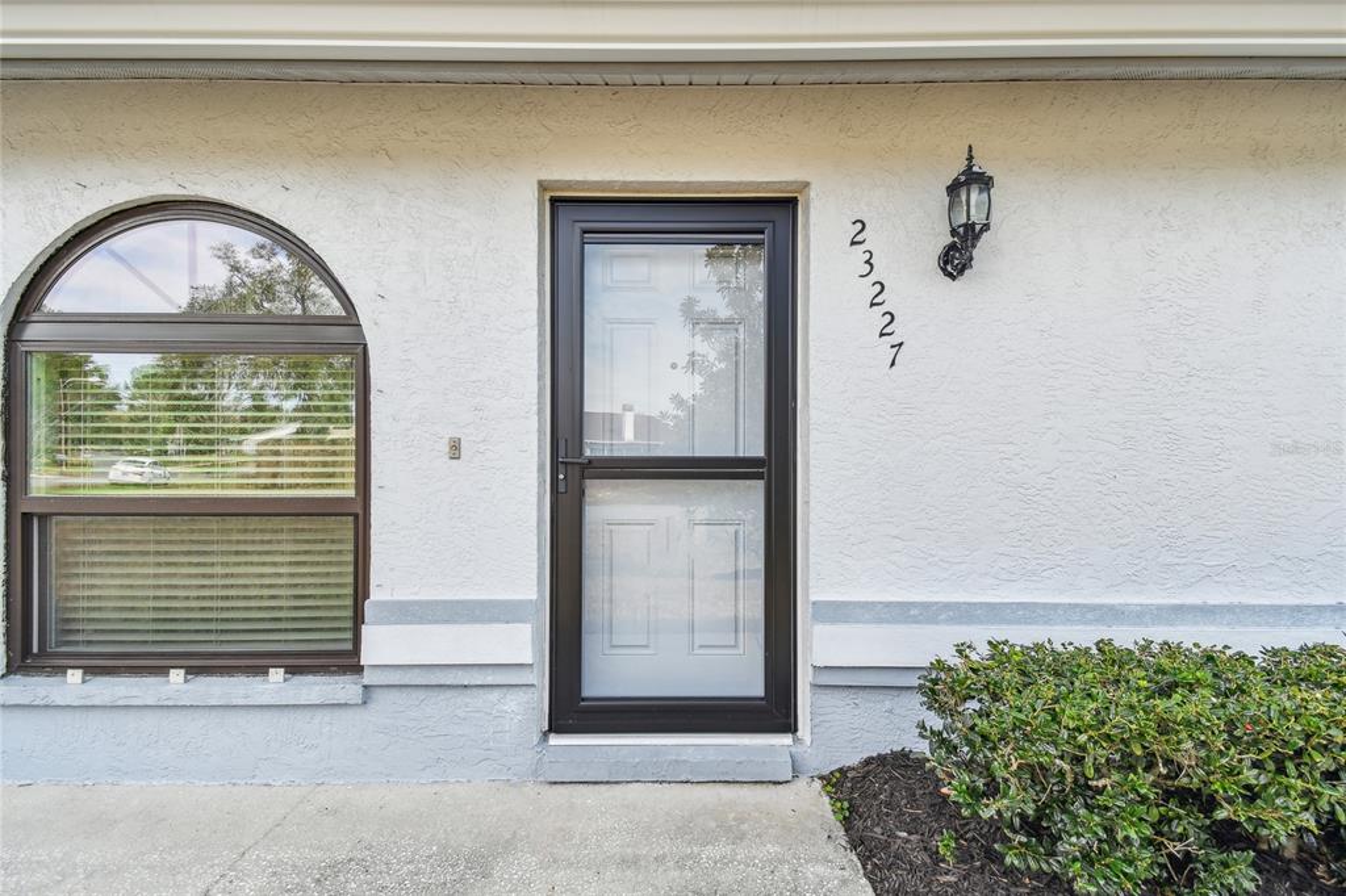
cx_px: 673
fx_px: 561
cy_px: 448
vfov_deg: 77.3
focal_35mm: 15
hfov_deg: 100.4
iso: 100
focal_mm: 10
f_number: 7.1
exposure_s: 1/100
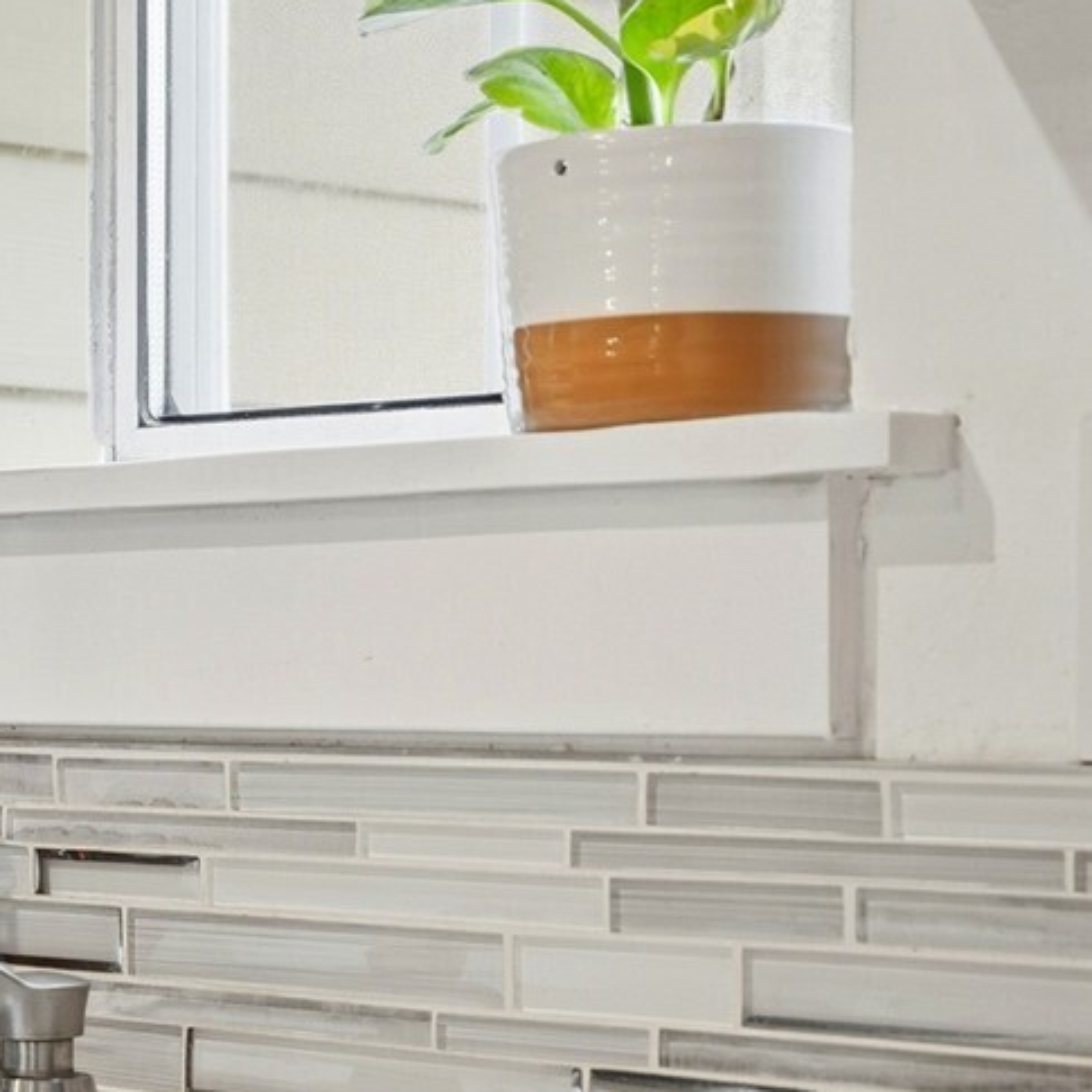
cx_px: -469
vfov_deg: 16.7
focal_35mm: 104
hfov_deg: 15.6
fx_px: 3712
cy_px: 693
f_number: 4
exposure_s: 1/400
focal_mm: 35
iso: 400
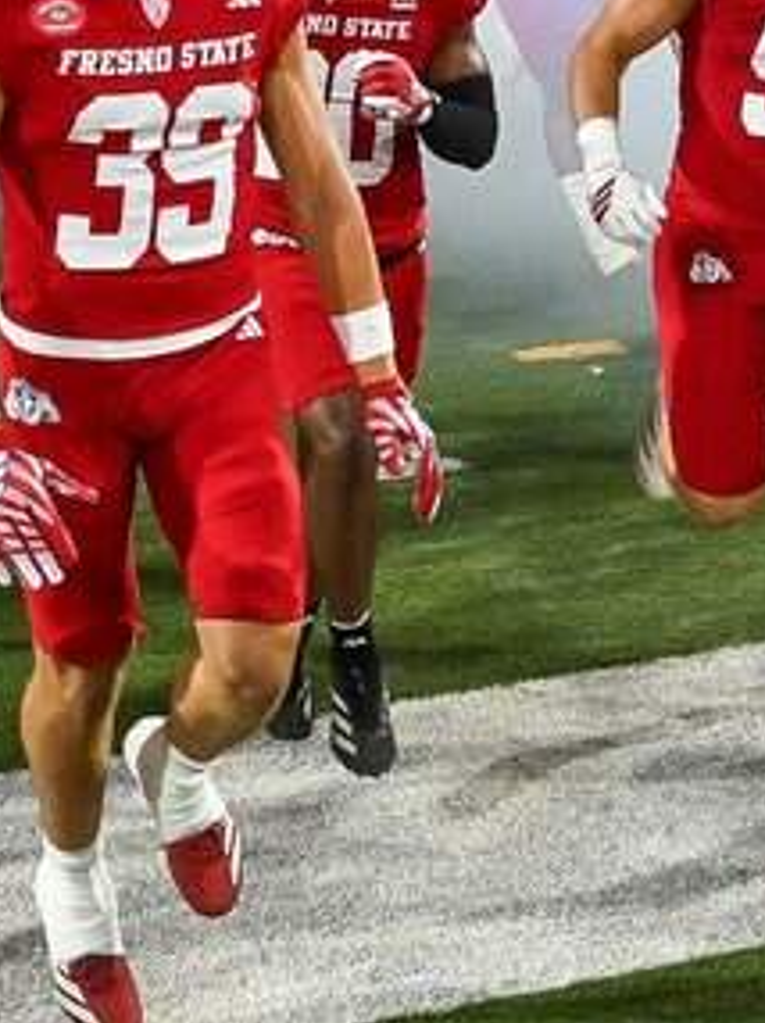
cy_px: 283
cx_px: 1205
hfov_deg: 11.8
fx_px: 3512
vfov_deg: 16.5
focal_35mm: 119
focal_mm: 29.5
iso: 4000
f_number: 5.6
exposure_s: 1/500
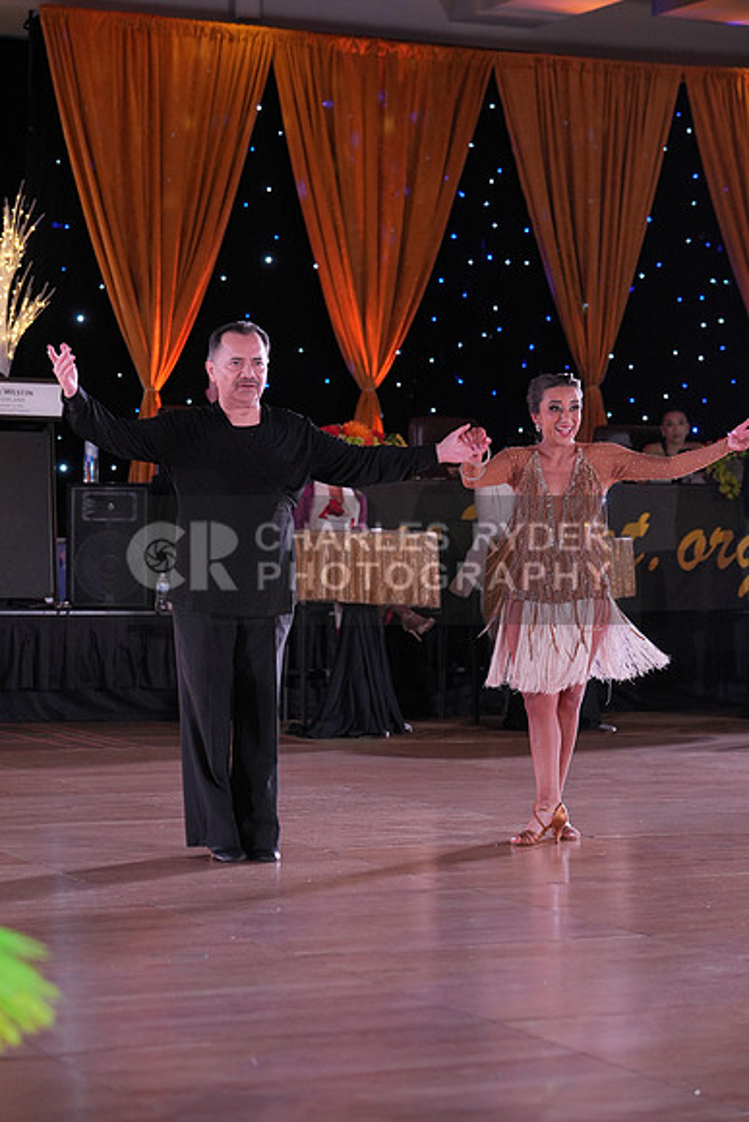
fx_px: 2682
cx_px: 374
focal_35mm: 86
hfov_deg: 15.9
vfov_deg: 23.6
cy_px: 561
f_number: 4
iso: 1600
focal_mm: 86
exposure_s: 1/400
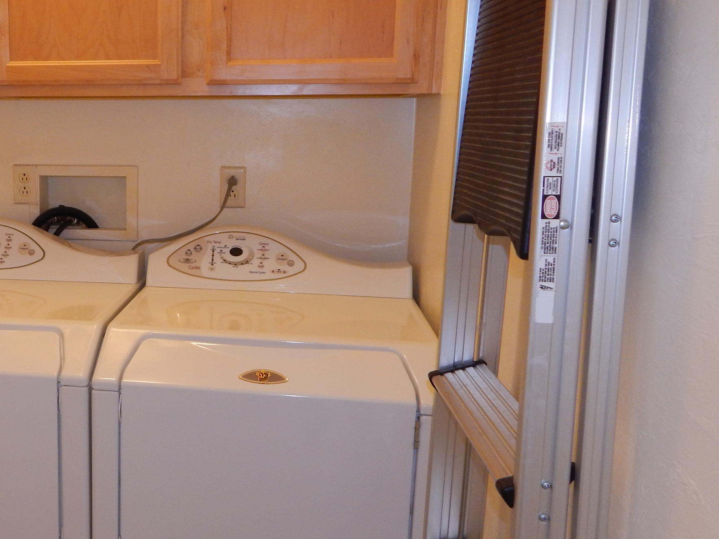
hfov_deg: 45.0
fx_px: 810
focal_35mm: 39
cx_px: 123
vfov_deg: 36.8
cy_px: 271
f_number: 3
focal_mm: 4
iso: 200
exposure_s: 1/30
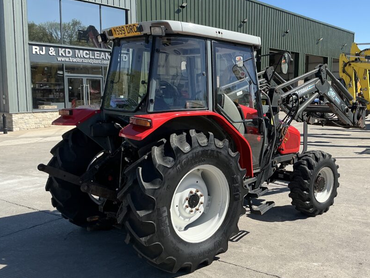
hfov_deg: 50.8
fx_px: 385
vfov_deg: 39.7
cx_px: 233
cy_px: 143
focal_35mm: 36
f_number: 1.8
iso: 25
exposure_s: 1/1342
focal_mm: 3
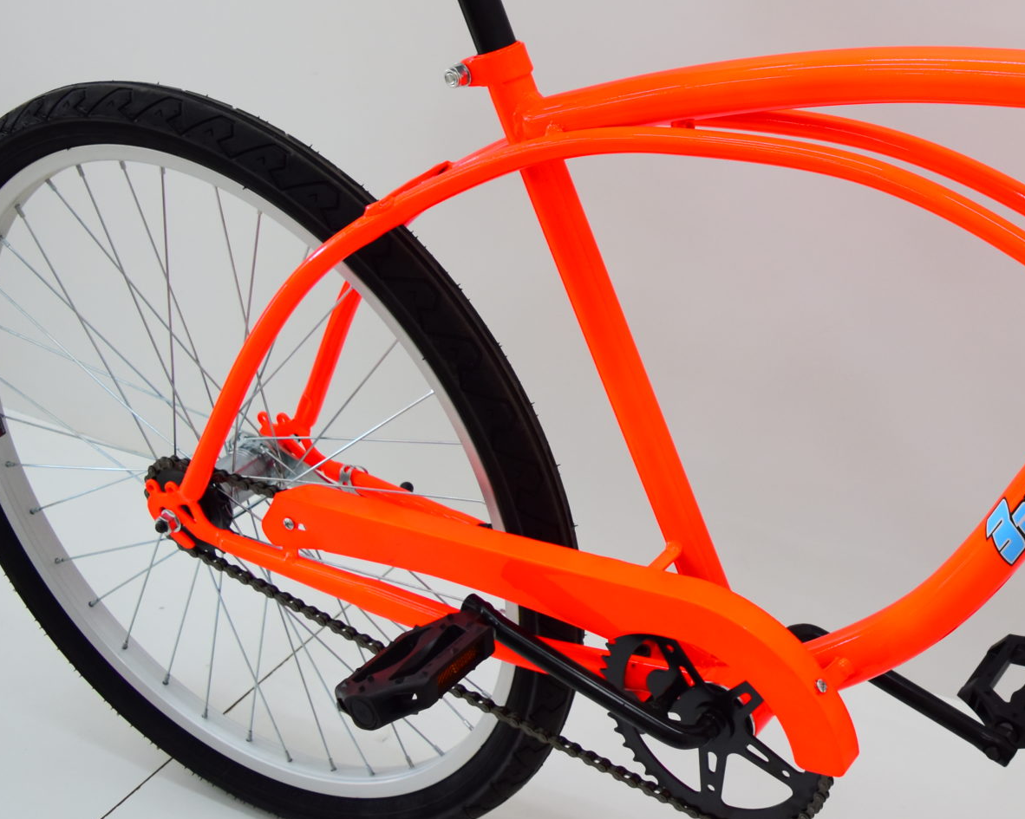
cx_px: 1048
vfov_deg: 24.5
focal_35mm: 61
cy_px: 150
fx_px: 1850
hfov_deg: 28.8
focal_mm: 20
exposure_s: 1/100
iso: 400
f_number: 5
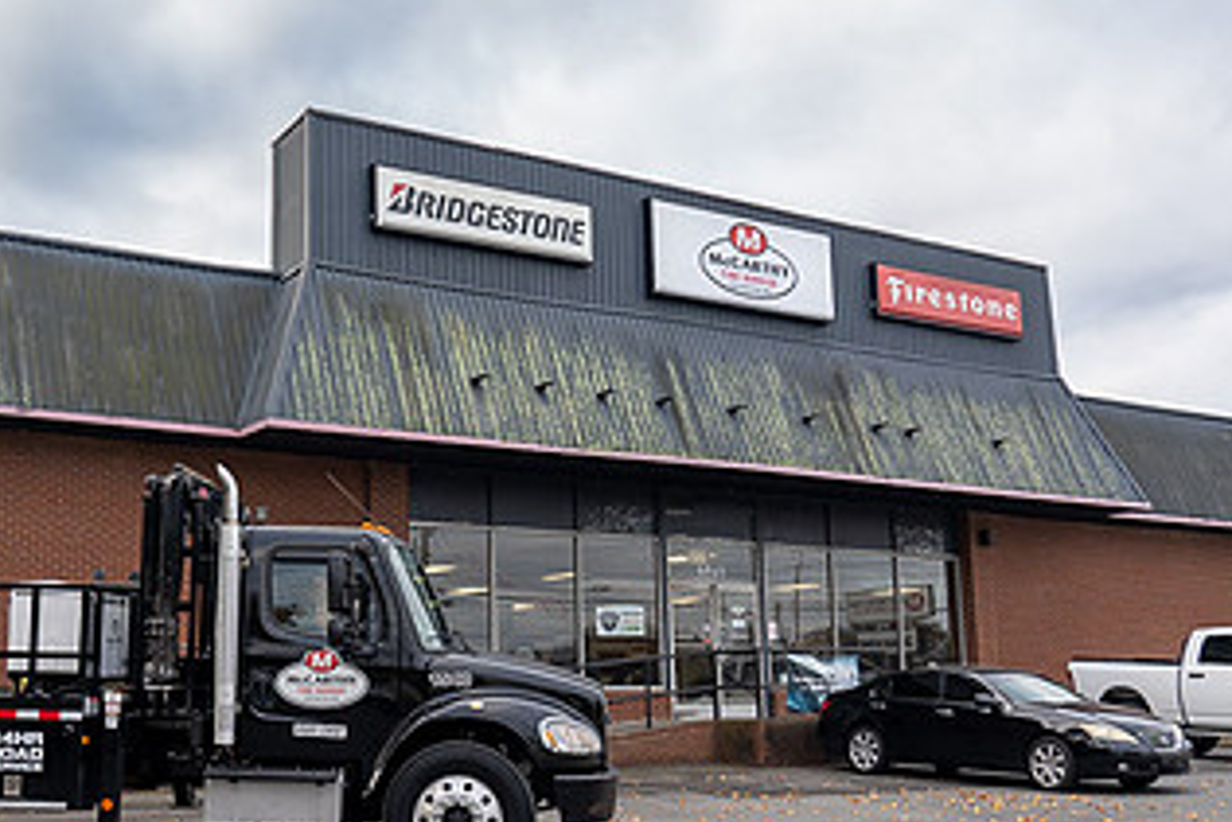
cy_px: 450
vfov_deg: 30.5
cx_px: 425
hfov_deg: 43.9
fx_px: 1506
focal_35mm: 44
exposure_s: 1/250
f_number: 4
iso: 250
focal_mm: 24
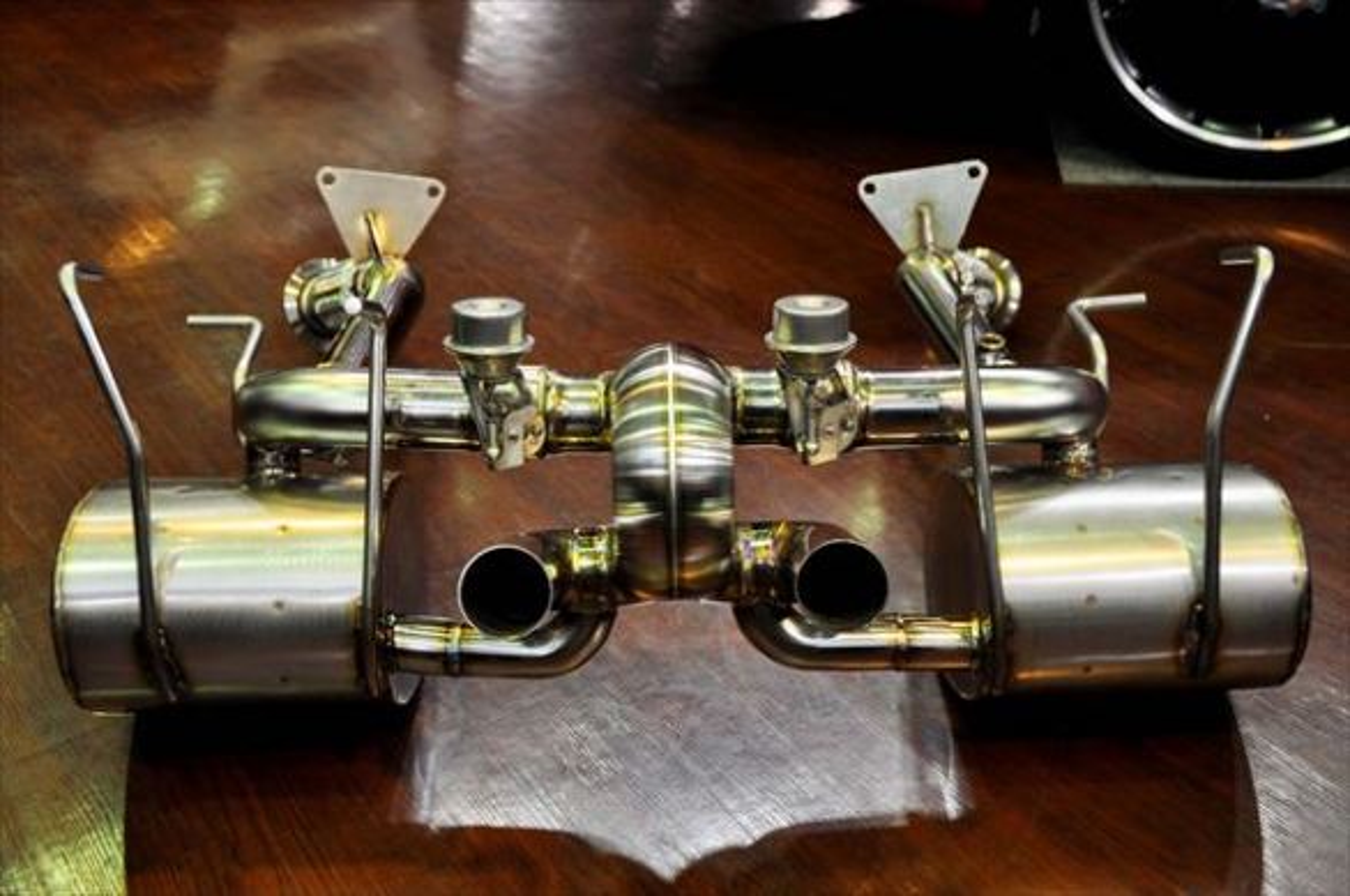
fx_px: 1685
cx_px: 675
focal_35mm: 45
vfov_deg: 29.8
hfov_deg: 43.7
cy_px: 448
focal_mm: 30
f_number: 4.2
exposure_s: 1/40
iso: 500
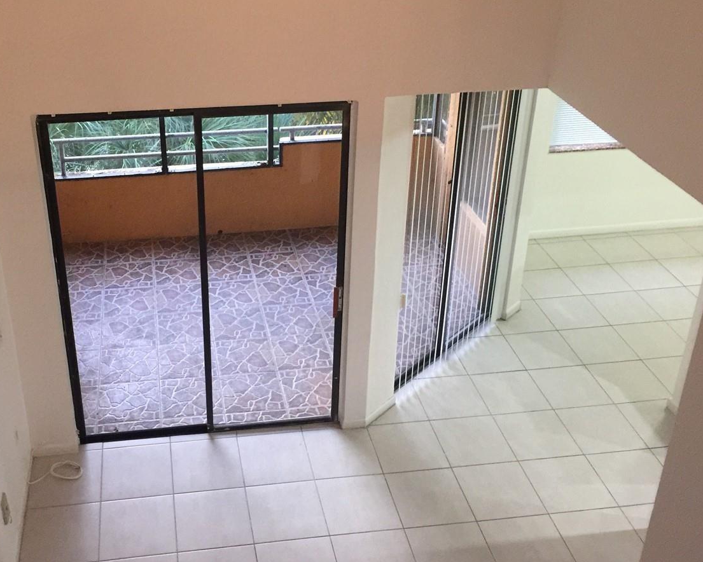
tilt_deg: -26.6
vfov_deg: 36.3
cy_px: 207
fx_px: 853
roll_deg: +1.5
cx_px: 237
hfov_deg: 44.2
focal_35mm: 41
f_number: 2.2
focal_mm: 4.15
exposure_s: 1/15
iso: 160
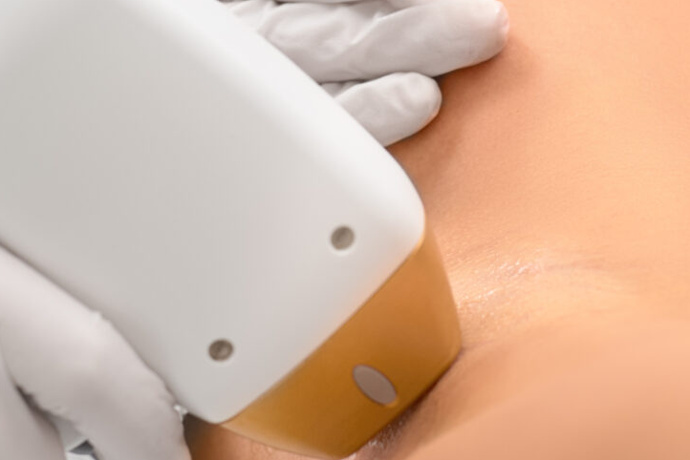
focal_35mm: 195
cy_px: 0
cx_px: 456
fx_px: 3739
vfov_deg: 7.0
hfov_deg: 10.5
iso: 200
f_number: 4
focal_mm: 55
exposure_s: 1/125
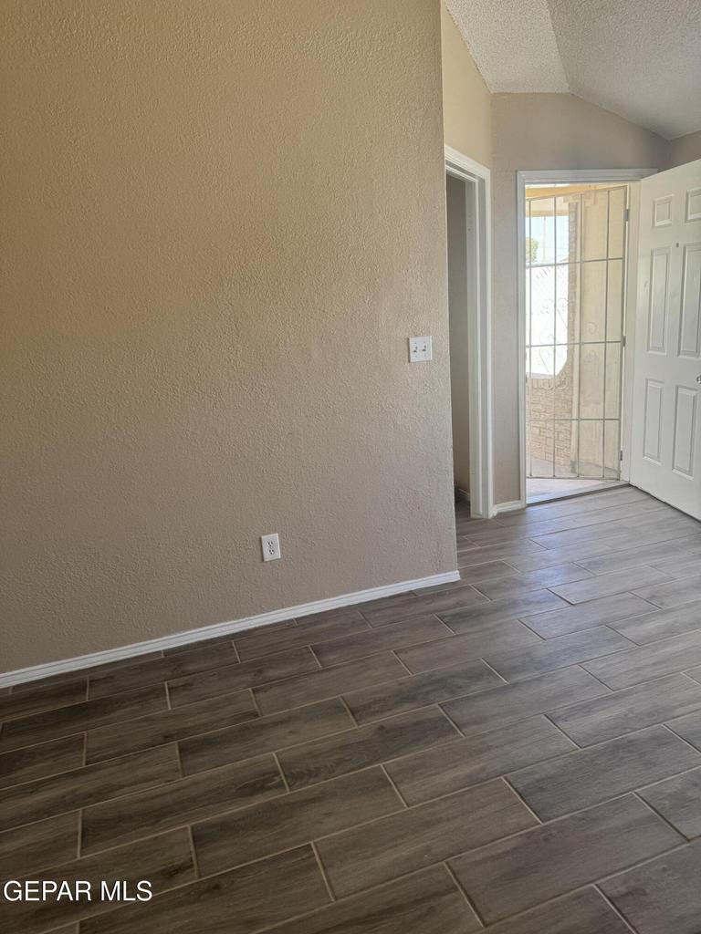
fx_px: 648
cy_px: 467
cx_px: 350
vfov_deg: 71.6
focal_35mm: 24
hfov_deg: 56.8
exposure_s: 1/121
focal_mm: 6.76
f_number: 1.78
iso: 80
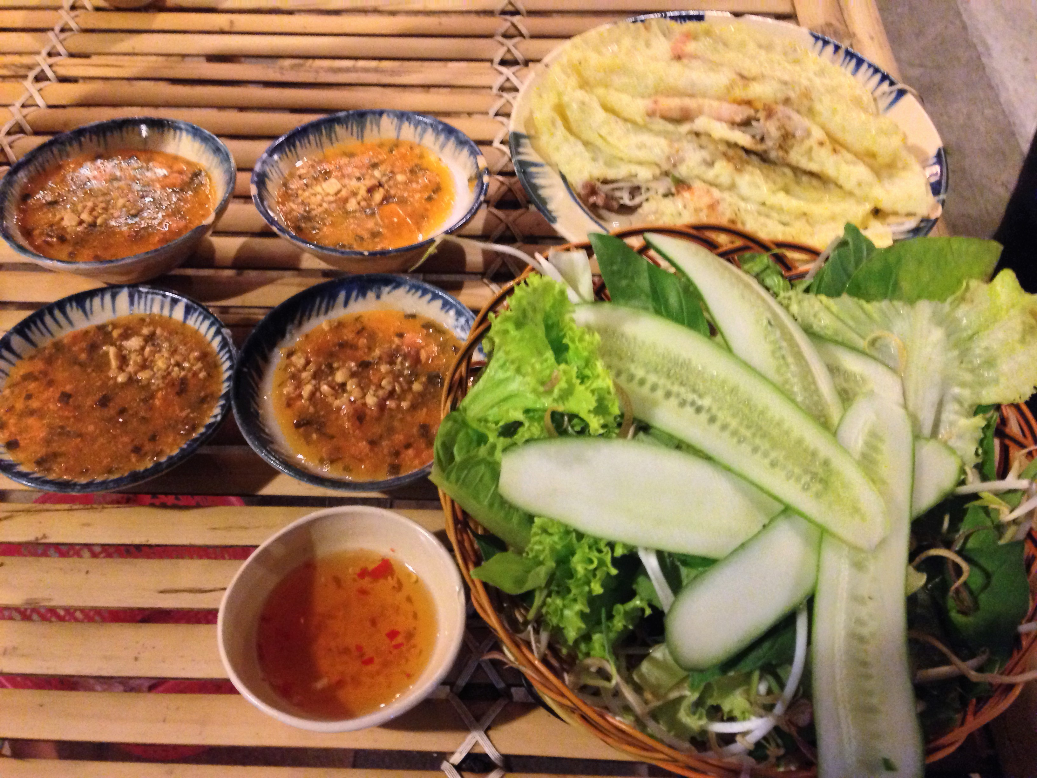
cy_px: 389
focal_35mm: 33
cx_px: 518
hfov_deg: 55.4
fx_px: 989
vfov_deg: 42.9
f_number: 2.4
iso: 500
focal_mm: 4.12
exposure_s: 1/15
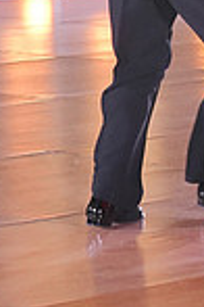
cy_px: -140
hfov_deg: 3.4
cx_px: 305
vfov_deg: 5.1
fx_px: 3417
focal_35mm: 402
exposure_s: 1/400
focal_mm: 68
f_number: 4
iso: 2500
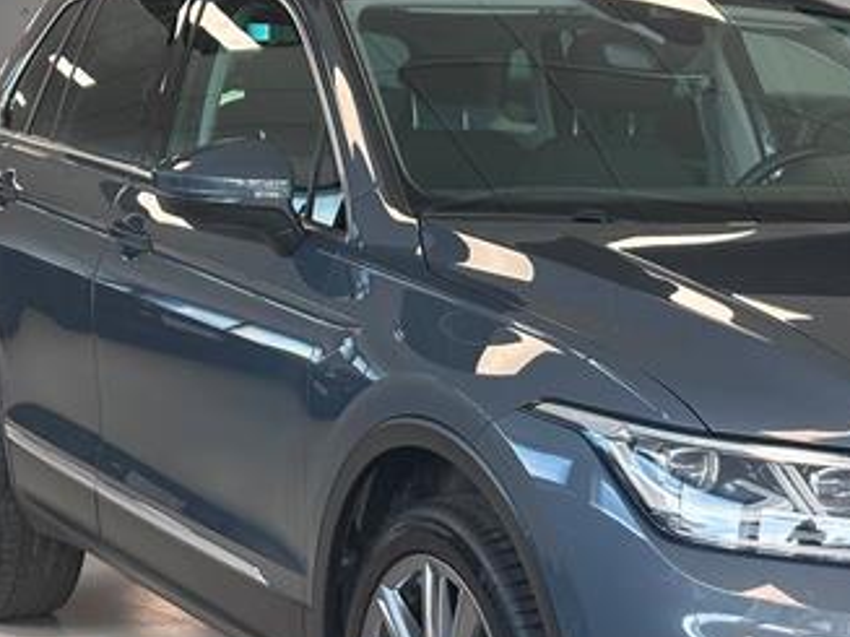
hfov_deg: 20.5
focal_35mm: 94
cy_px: 380
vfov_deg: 15.7
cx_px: 723
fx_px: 2307
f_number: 1.78
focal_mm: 6.86
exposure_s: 1/60
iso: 100
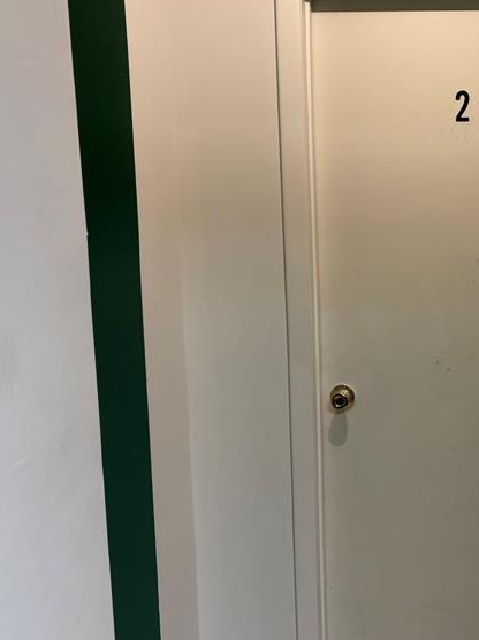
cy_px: 337
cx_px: 458
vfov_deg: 39.7
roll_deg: +1.1
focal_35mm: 48
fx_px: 886
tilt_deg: -10.1
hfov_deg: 28.7
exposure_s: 1/60
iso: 125
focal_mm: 5.96
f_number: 1.6
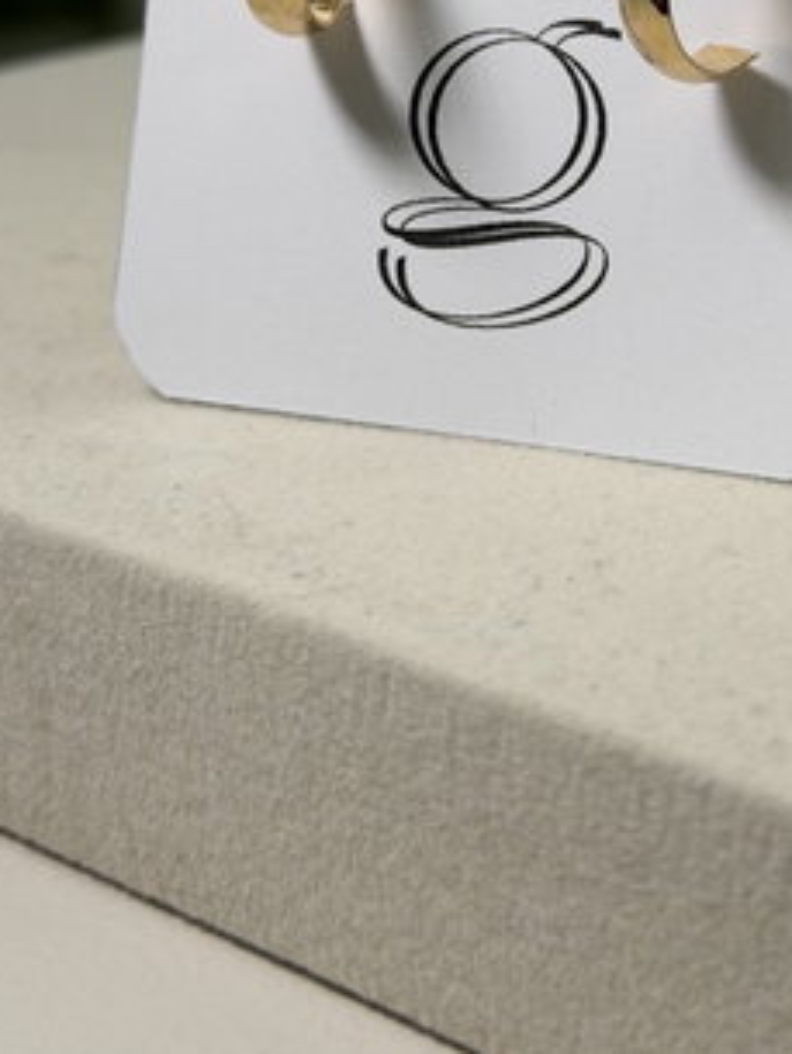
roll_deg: -2.8
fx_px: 2561
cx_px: 557
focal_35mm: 84
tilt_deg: -17.3
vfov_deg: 22.8
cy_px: 143
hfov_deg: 17.5
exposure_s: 1/184
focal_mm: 6.76
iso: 50
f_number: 1.78
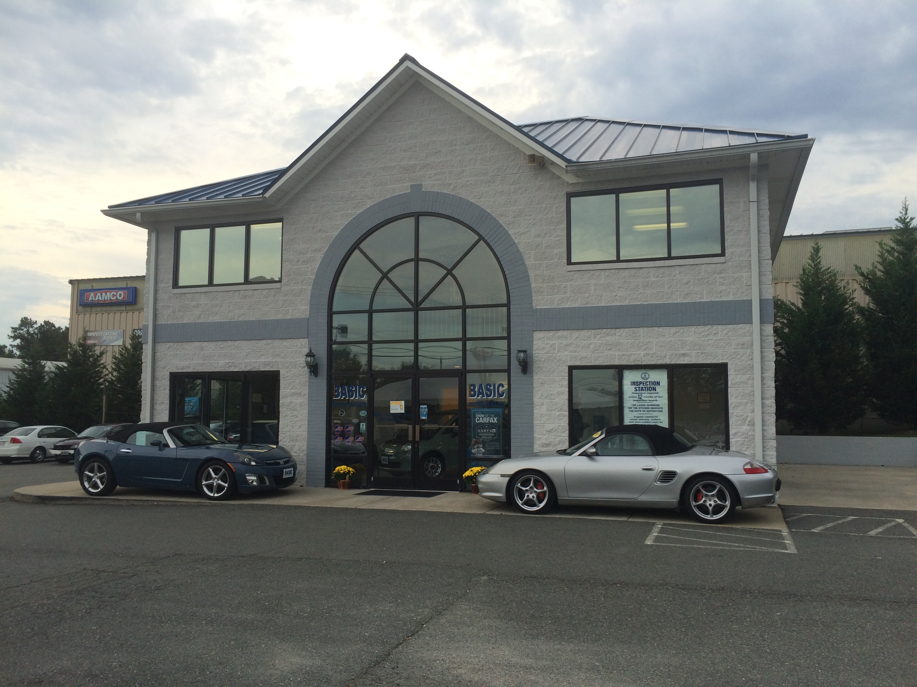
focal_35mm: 29
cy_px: 344
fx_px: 768
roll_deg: +0.3
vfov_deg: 48.2
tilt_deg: +5.5
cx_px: 458
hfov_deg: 61.7
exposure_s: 1/336
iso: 32
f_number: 2.2
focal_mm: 4.15
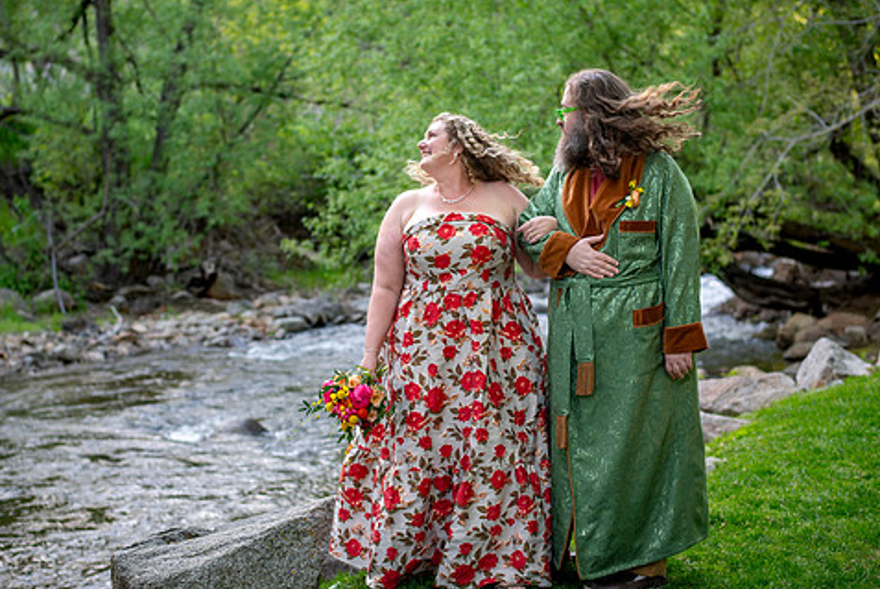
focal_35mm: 64
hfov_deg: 31.4
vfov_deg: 21.3
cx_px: 404
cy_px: 278
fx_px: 1566
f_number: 2.8
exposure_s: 1/200
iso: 160
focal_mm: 50
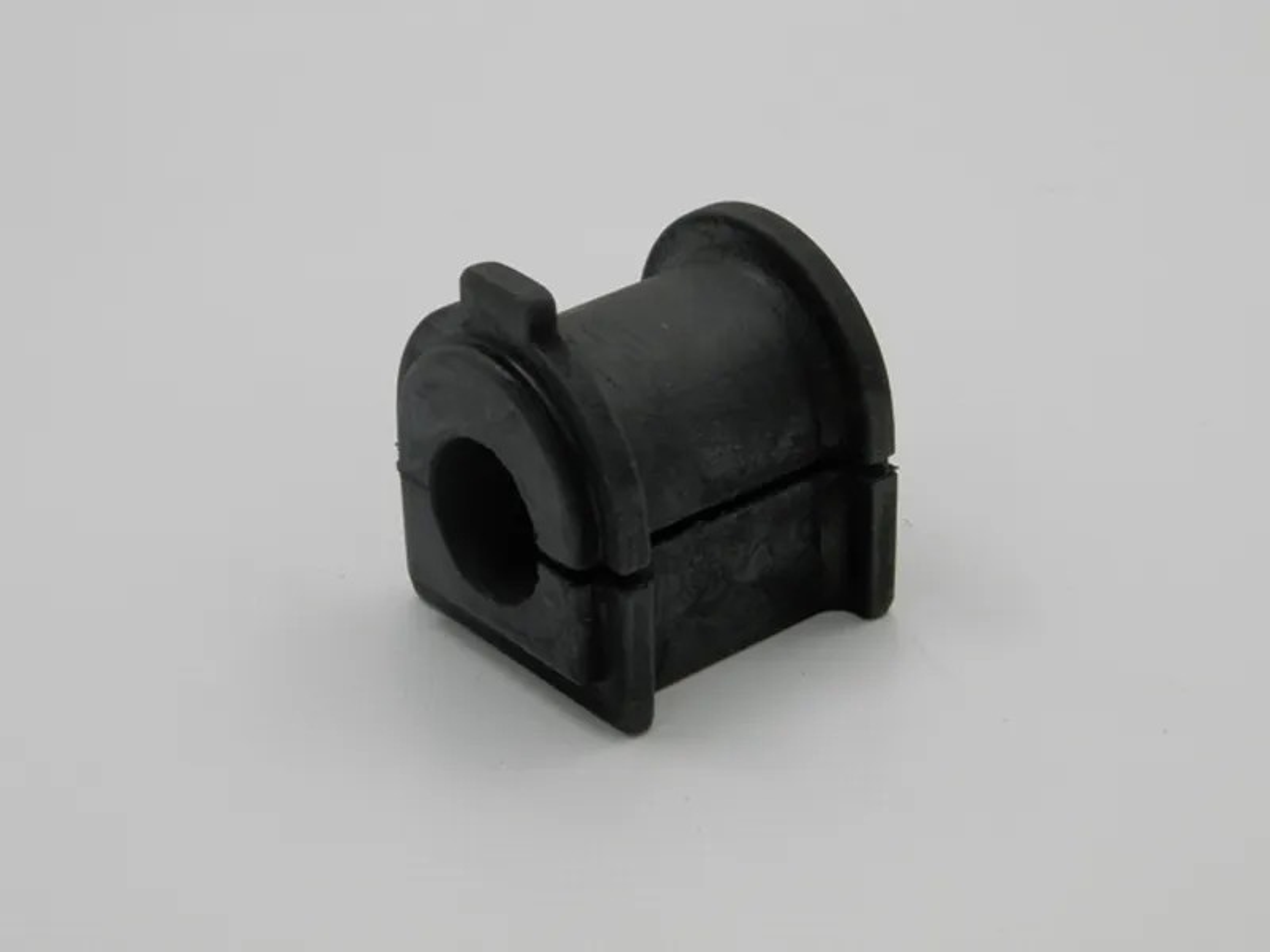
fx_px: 3008
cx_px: 635
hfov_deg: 23.8
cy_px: 476
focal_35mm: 82
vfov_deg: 18.0
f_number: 4.2
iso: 160
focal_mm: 14.6
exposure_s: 1/160
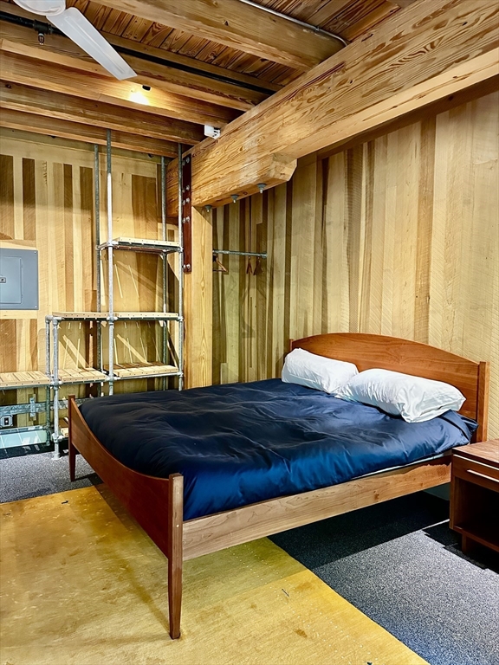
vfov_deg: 71.6
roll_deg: -1.3
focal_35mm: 24
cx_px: 250
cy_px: 332
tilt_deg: -2.3
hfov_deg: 56.8
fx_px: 461
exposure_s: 1/60
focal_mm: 6.86
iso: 800
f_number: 1.78
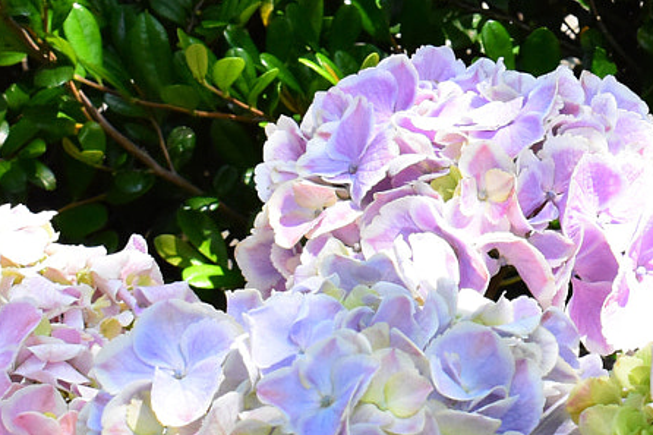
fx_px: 3318
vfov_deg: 7.5
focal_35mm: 183
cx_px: 754
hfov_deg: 11.1
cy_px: 16
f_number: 11
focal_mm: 34
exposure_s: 1/800
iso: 2000
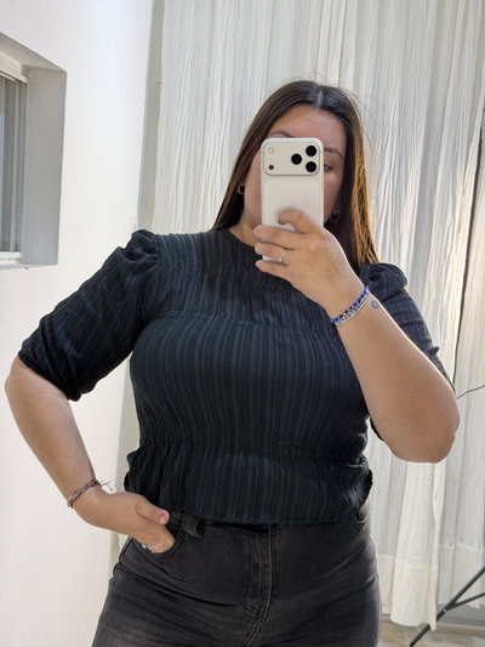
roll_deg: -2.7
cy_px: 324
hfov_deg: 30.3
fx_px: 896
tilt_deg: -14.6
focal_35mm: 48
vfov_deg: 39.6
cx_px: 242
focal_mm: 6.76
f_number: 1.78
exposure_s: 1/100
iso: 160
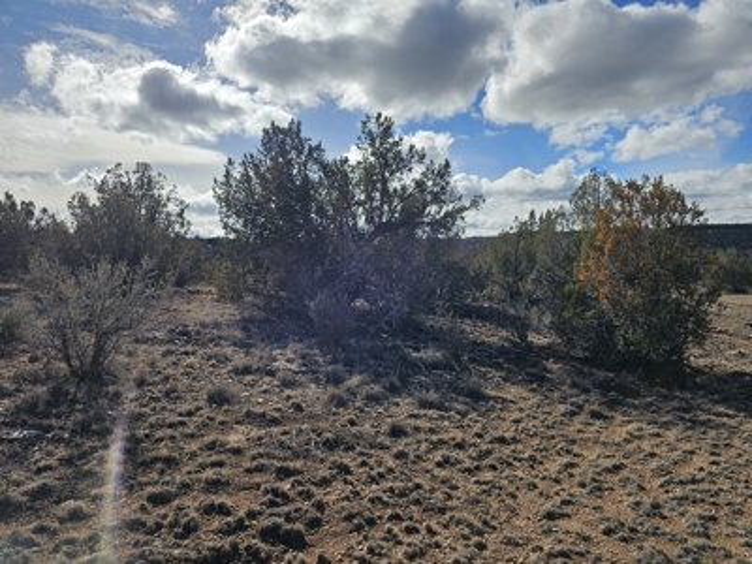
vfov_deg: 58.9
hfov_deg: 73.9
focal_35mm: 23
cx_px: 376
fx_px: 500
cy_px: 282
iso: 10
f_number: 1.7
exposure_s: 1/1632
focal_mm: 6.3
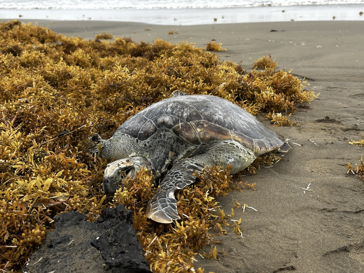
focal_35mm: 48
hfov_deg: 39.7
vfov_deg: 30.3
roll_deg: +1.9
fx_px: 505
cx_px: 182
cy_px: 136
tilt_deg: -17.2
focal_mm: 6.86
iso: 80
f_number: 1.78
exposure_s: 1/96
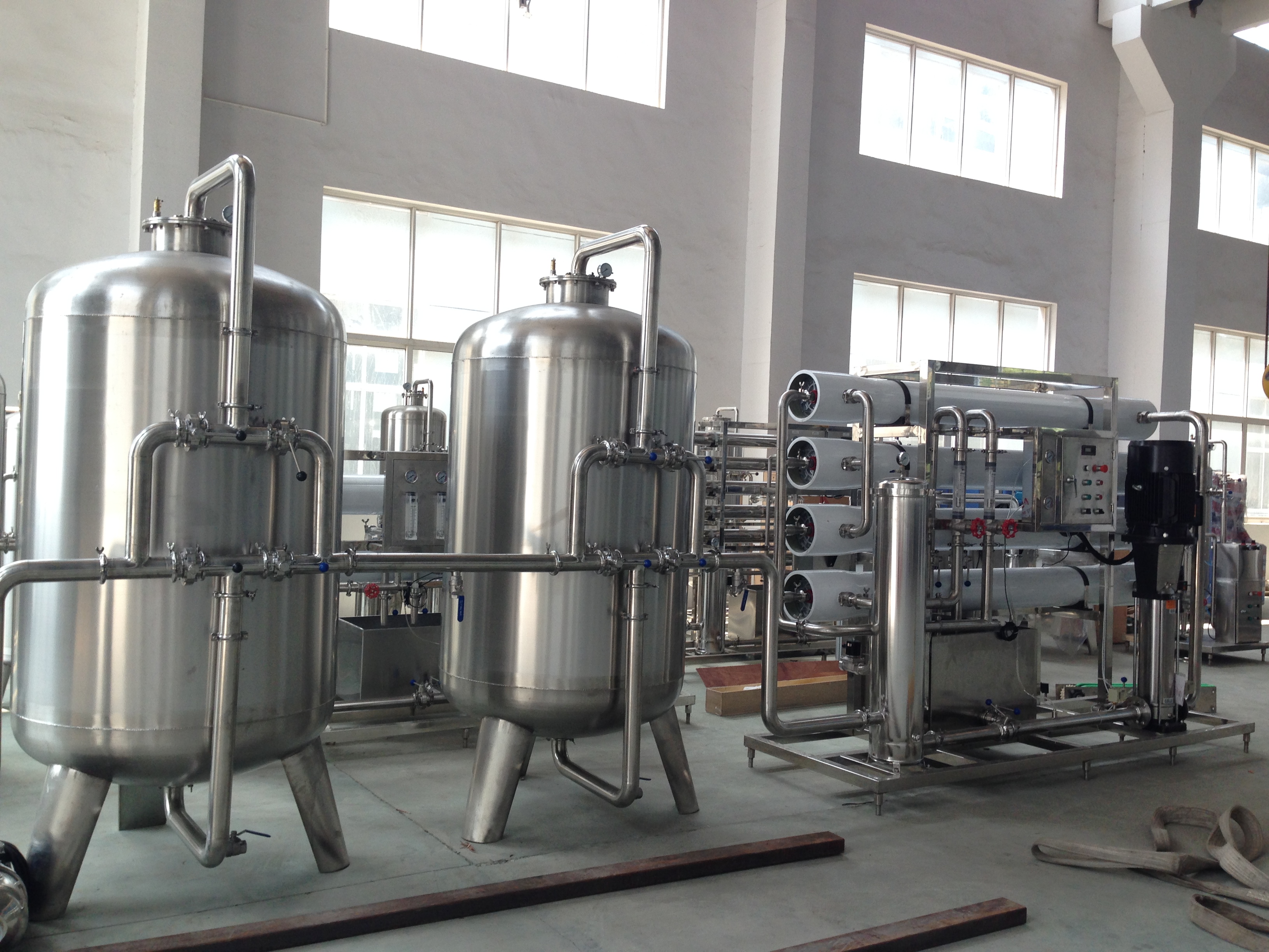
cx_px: 634
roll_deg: -2.3
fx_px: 1210
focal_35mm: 33
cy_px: 476
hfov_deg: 55.4
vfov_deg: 42.9
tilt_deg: +1.2
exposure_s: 1/120
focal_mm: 4.12
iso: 50
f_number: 2.4
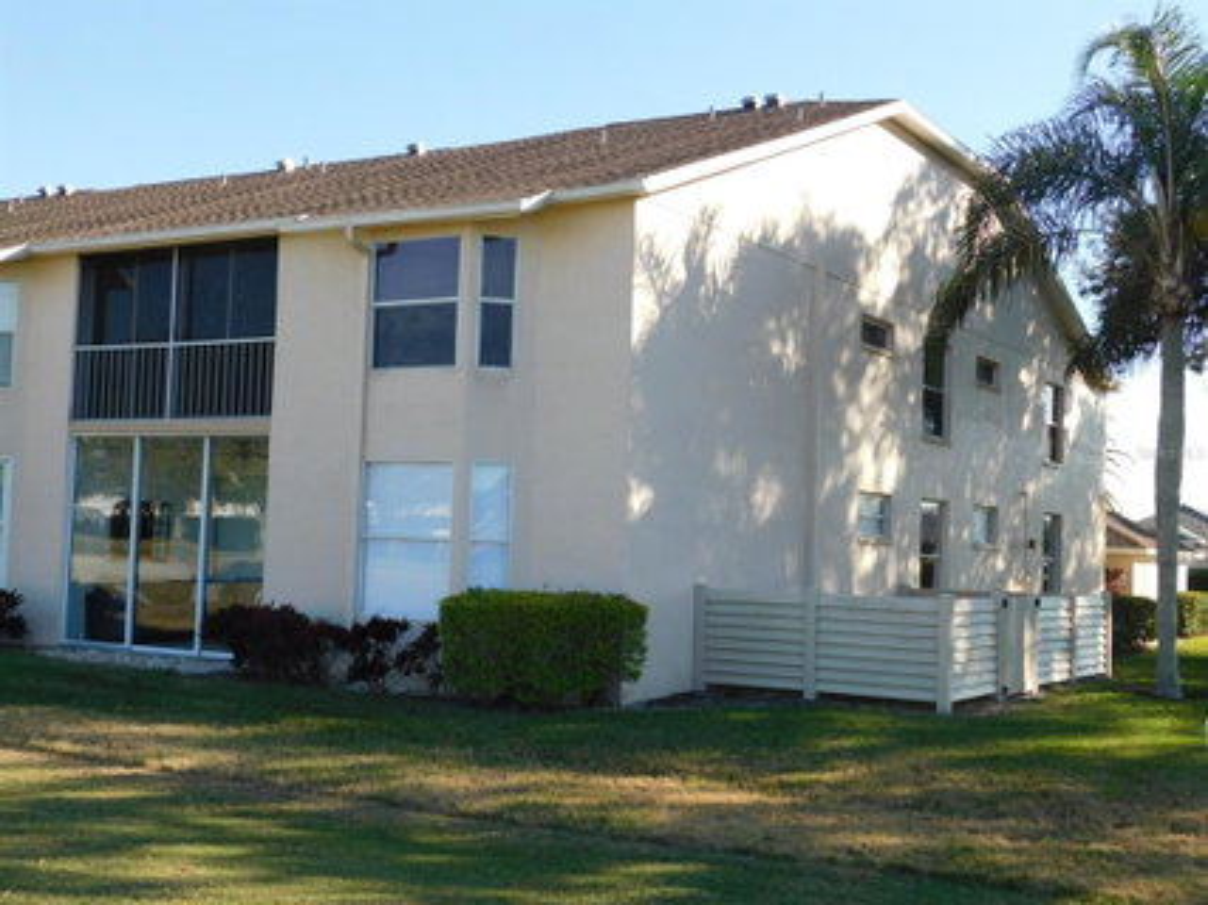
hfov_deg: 42.1
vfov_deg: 32.2
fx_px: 1570
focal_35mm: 45
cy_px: 452
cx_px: 604
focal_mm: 8
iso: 125
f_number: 3.7
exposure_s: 1/500
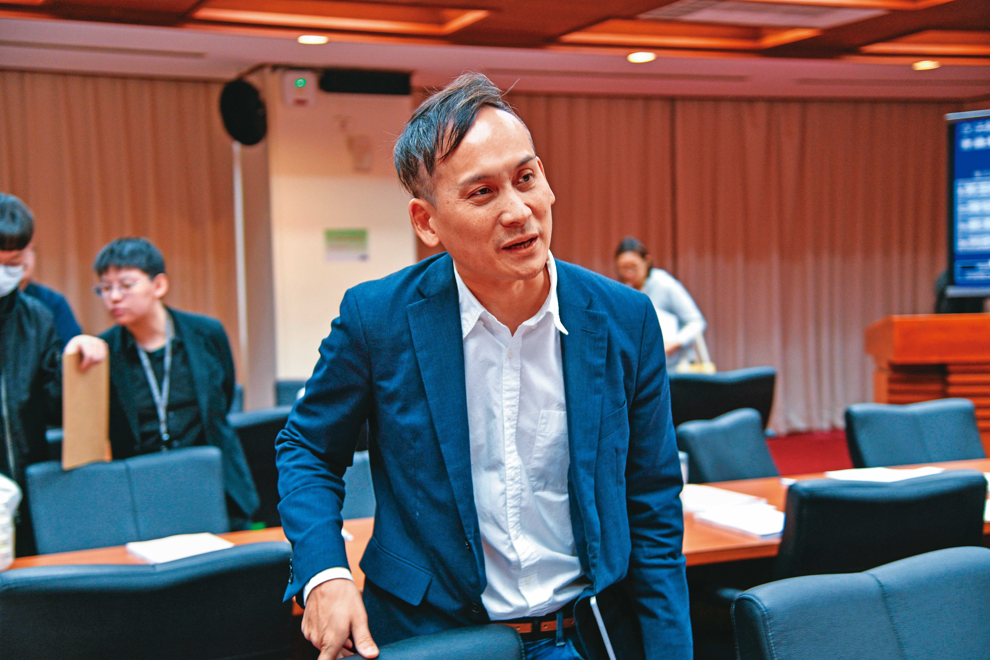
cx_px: 495
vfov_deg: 27.0
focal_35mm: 50
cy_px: 330
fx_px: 1375
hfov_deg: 39.6
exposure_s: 1/125
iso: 800
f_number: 4
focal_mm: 50
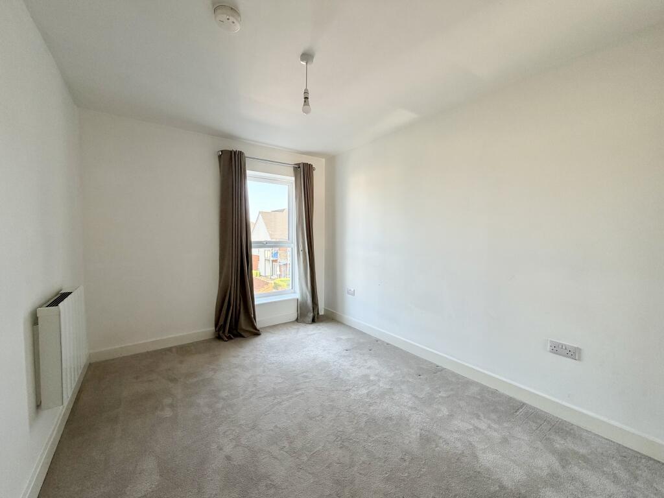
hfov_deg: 102.1
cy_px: 249
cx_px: 332
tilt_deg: -3.0
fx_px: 269
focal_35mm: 14
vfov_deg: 85.7
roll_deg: -0.2
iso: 80
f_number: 2.2
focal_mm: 2.22
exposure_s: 1/121
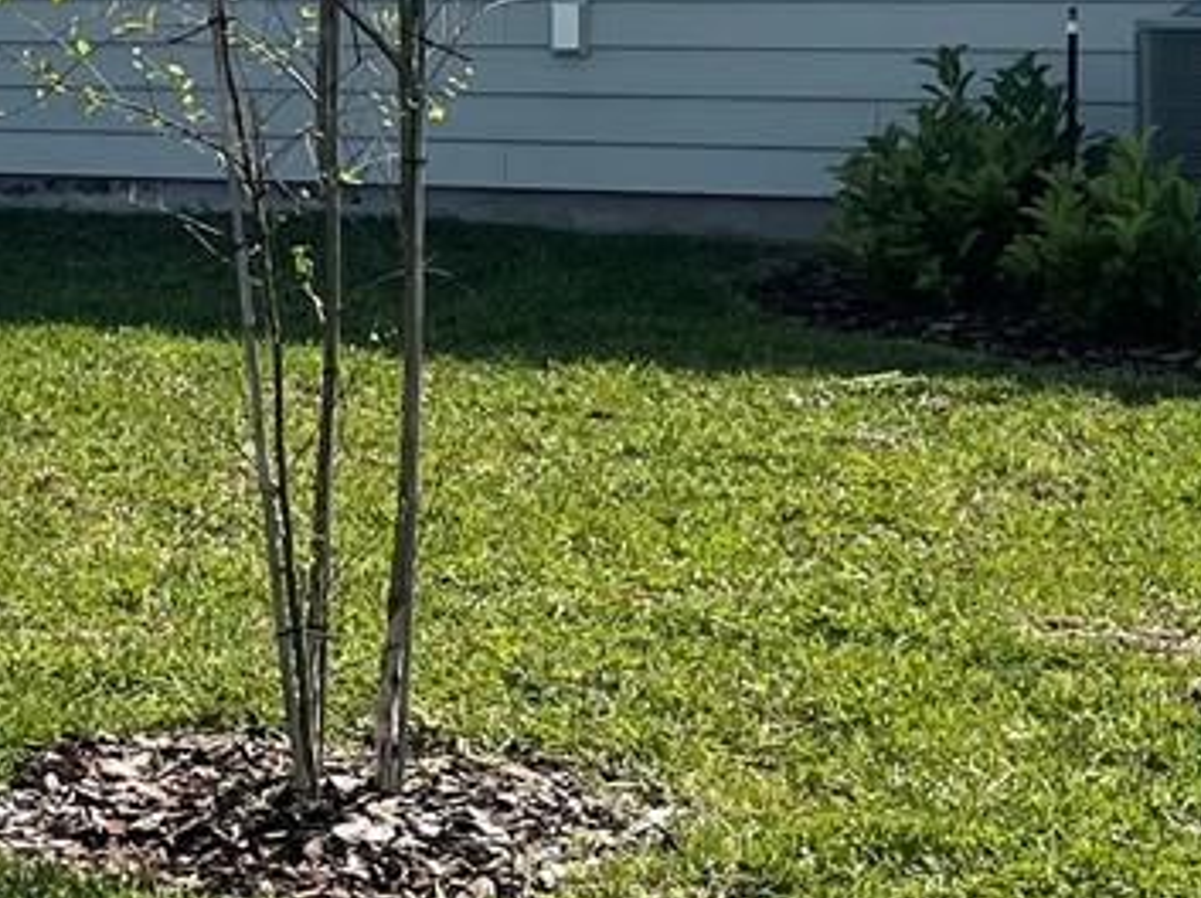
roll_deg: +1.3
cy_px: -119
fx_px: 4090
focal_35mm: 118
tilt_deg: +0.5
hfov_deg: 16.2
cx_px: -112
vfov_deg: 12.3
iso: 32
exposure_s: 1/4464
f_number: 1.6
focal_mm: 4.2
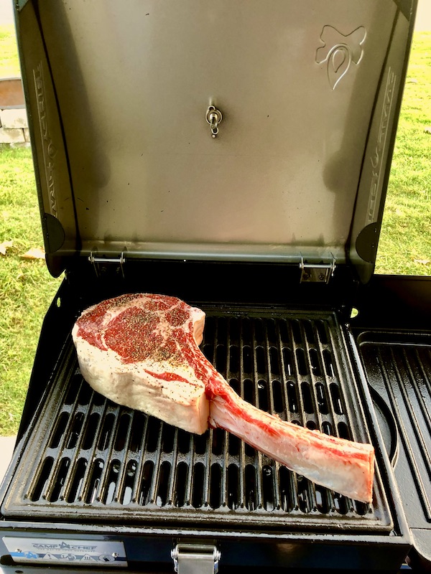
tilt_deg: -37.8
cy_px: 287
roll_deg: -1.2
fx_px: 465
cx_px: 216
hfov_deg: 49.7
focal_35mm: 28
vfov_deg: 63.4
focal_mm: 4
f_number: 1.8
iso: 40
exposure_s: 1/15
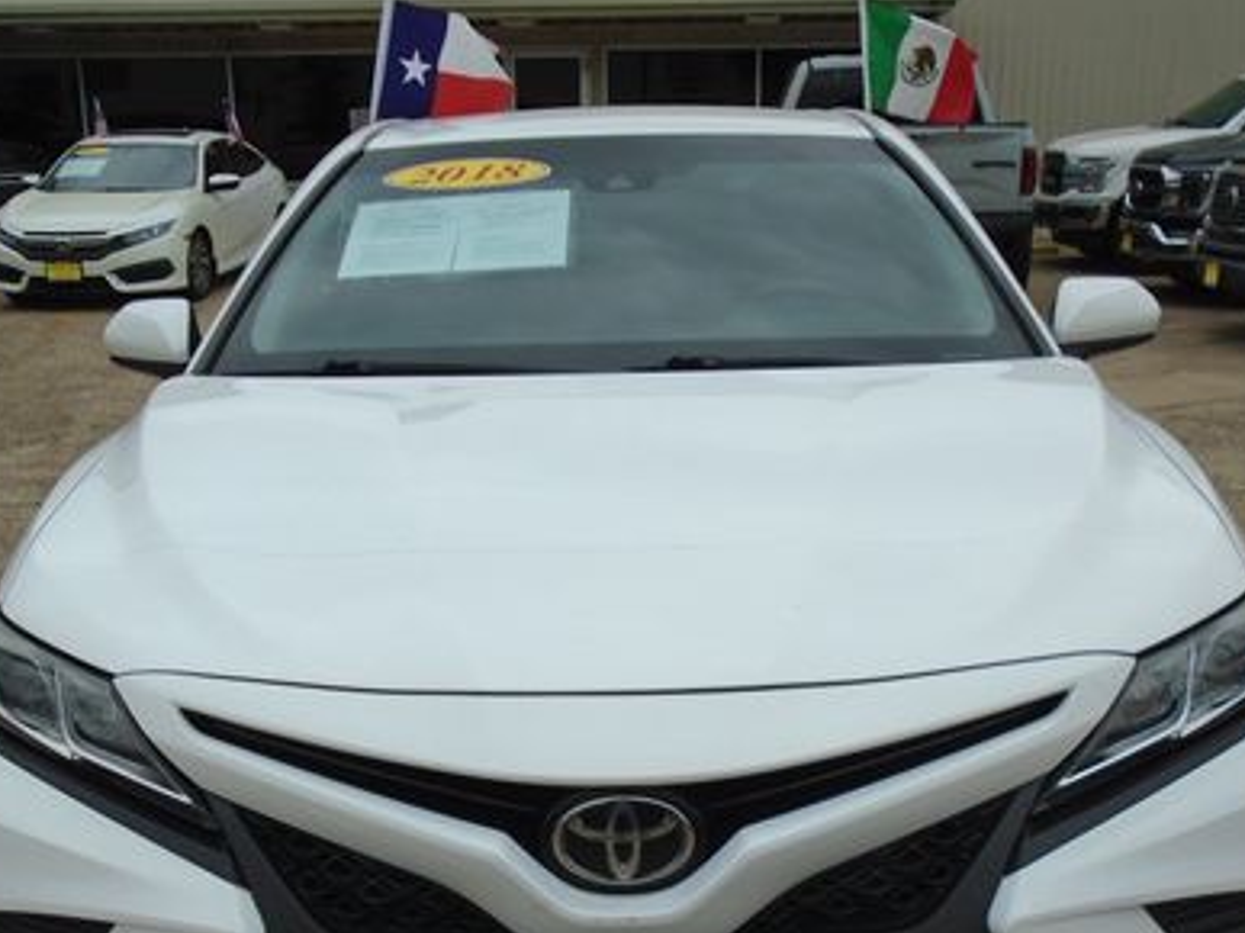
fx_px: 1546
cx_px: 621
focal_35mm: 43
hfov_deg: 43.9
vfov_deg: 32.9
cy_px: 708
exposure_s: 1/250
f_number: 8
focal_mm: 4.6
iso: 100
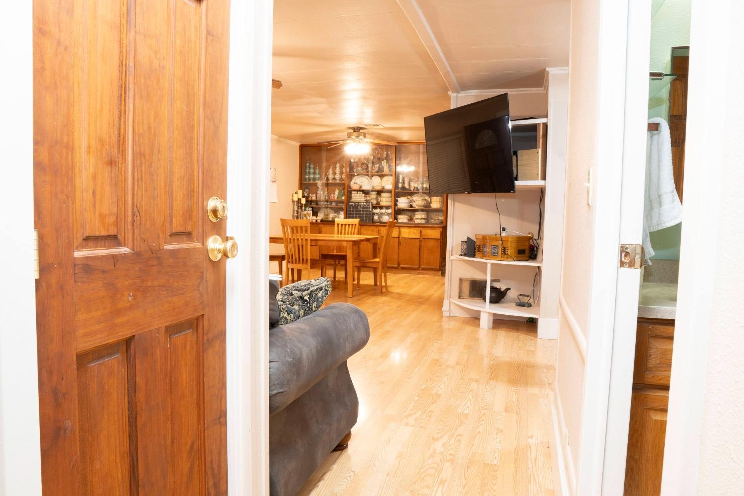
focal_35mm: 24
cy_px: 248
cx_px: 372
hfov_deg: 73.7
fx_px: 496
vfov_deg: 53.1
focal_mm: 16
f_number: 11
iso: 100
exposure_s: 2.5
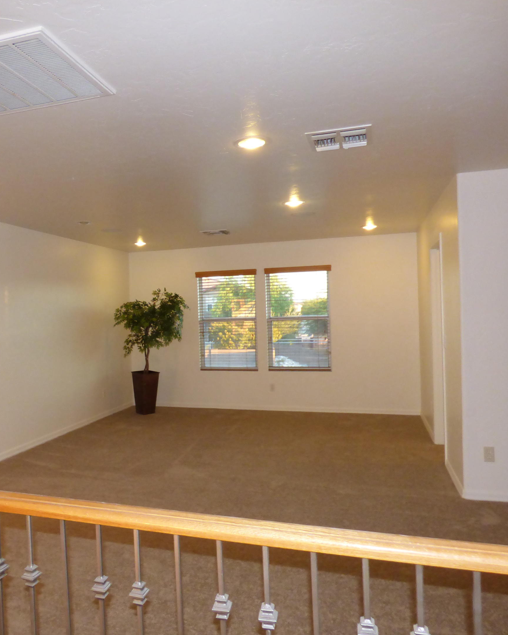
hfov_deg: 52.1
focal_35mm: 27
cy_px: 321
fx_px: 507
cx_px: 168
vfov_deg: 64.1
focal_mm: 3.58
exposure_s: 1/60
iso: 500
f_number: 3.5
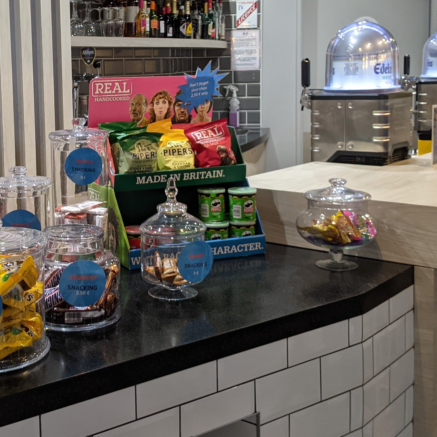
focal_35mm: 52
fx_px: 743
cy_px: 143
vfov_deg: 32.5
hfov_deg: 32.3
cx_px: 118
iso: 164
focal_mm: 4.44
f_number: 1.8
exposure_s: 1/25
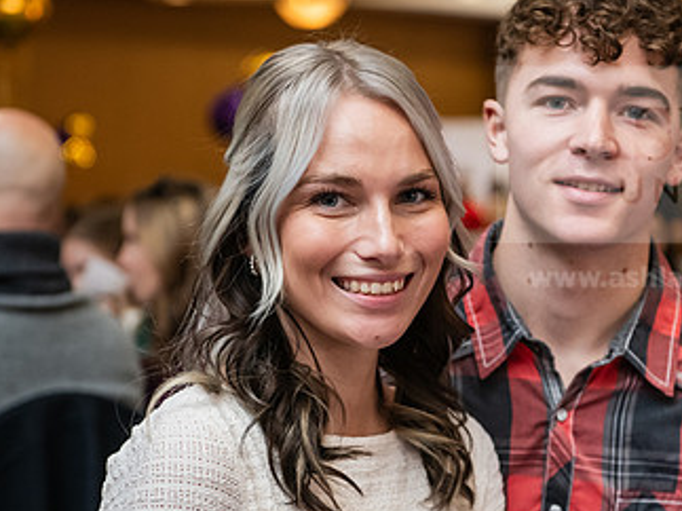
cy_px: 322
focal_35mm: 107
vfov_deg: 13.8
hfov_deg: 18.4
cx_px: 433
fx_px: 2107
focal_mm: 62
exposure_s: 1/200
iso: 2000
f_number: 3.5
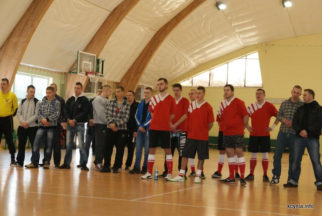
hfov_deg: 26.9
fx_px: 672
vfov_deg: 18.2
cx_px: 161
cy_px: 108
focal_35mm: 75
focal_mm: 50
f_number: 6.3
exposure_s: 1/160
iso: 800
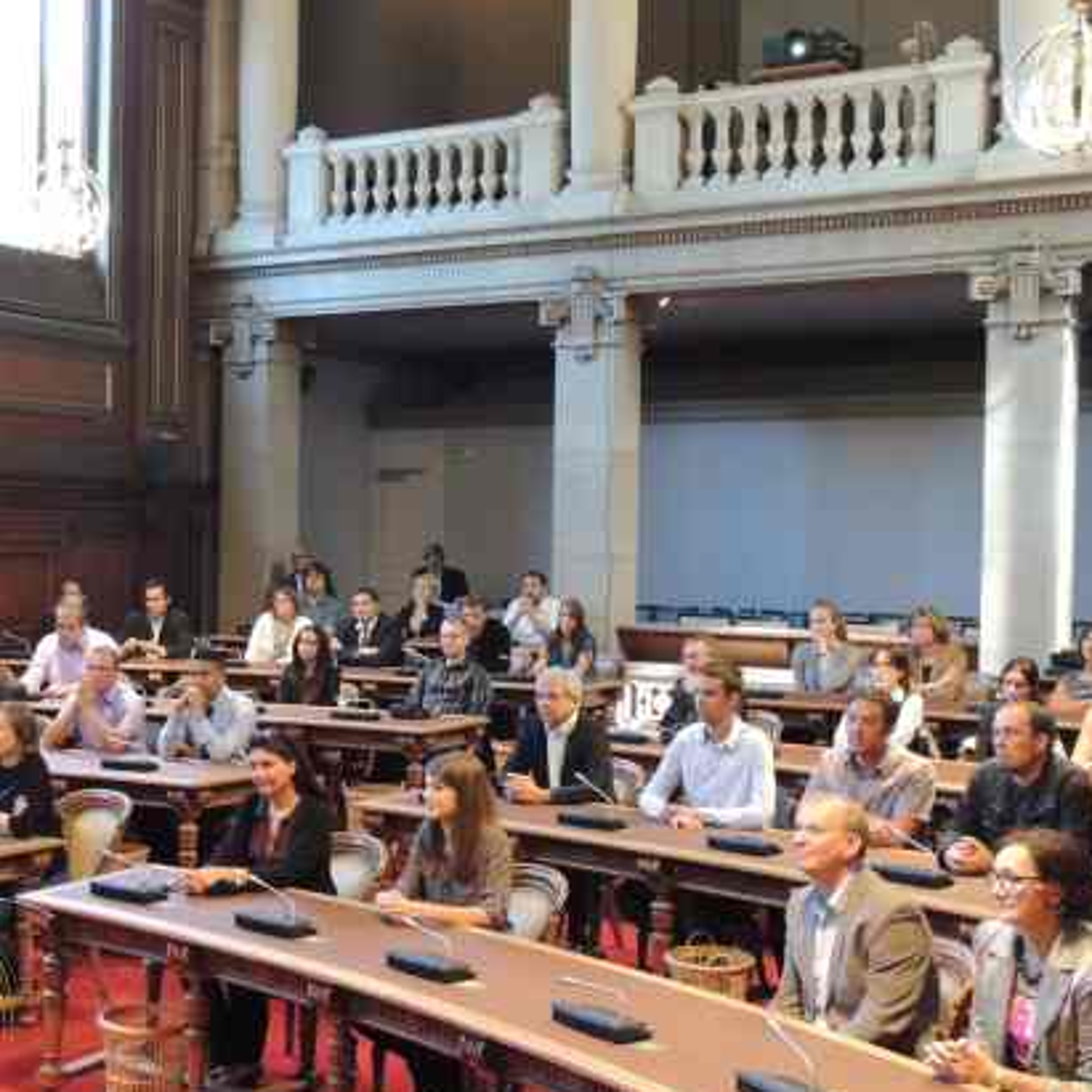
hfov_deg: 34.1
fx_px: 1749
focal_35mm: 49
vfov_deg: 34.7
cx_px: 308
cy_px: 585
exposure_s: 1/25
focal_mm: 6.2
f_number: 3.3
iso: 400
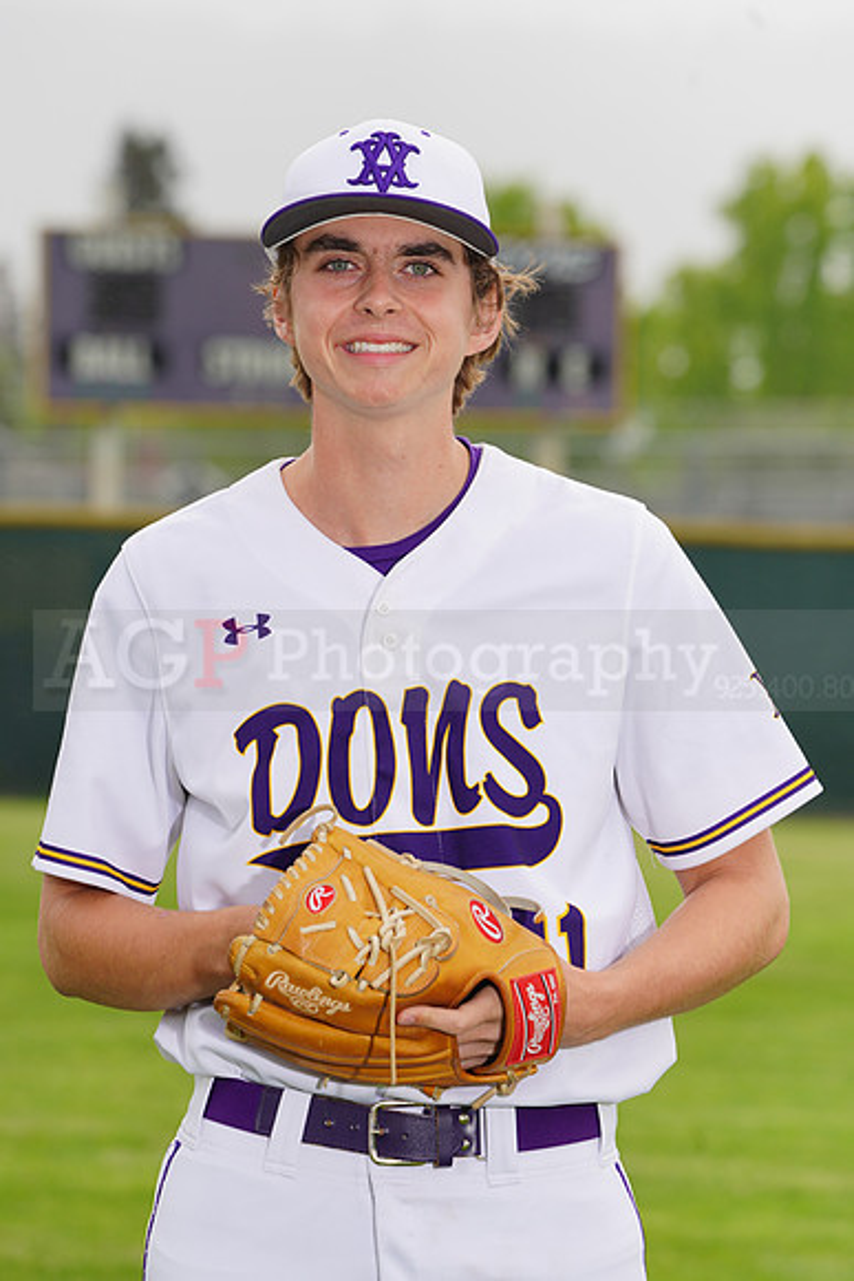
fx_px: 8250
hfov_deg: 5.9
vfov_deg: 8.9
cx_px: 427
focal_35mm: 232
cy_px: 640
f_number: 9
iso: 160
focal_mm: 232
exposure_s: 1/250
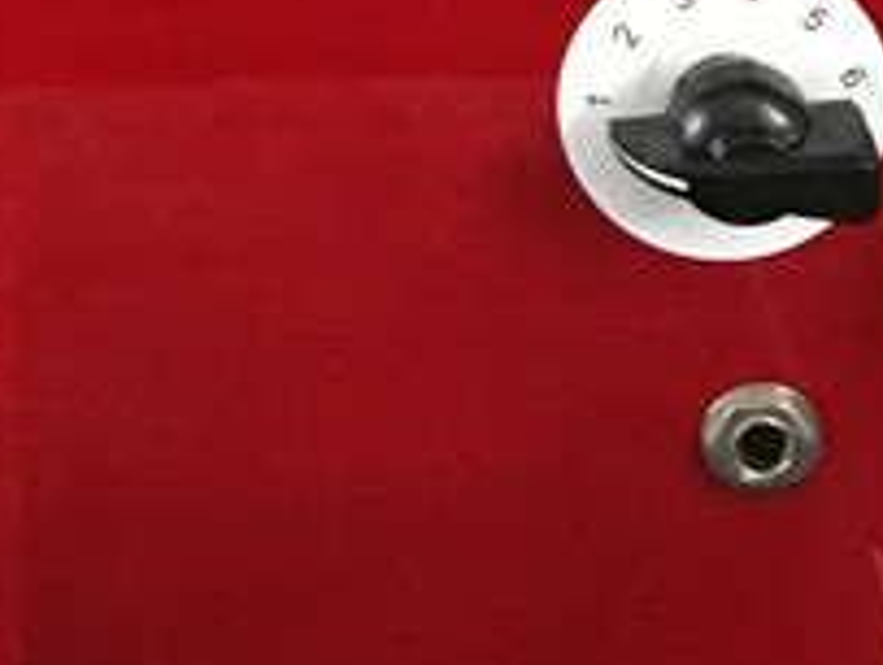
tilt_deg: -11.3
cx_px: 109
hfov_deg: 12.9
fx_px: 3884
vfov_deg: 8.4
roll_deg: +1.2
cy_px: -1230
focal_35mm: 152
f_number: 2.2
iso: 250
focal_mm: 4.15
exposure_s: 1/17
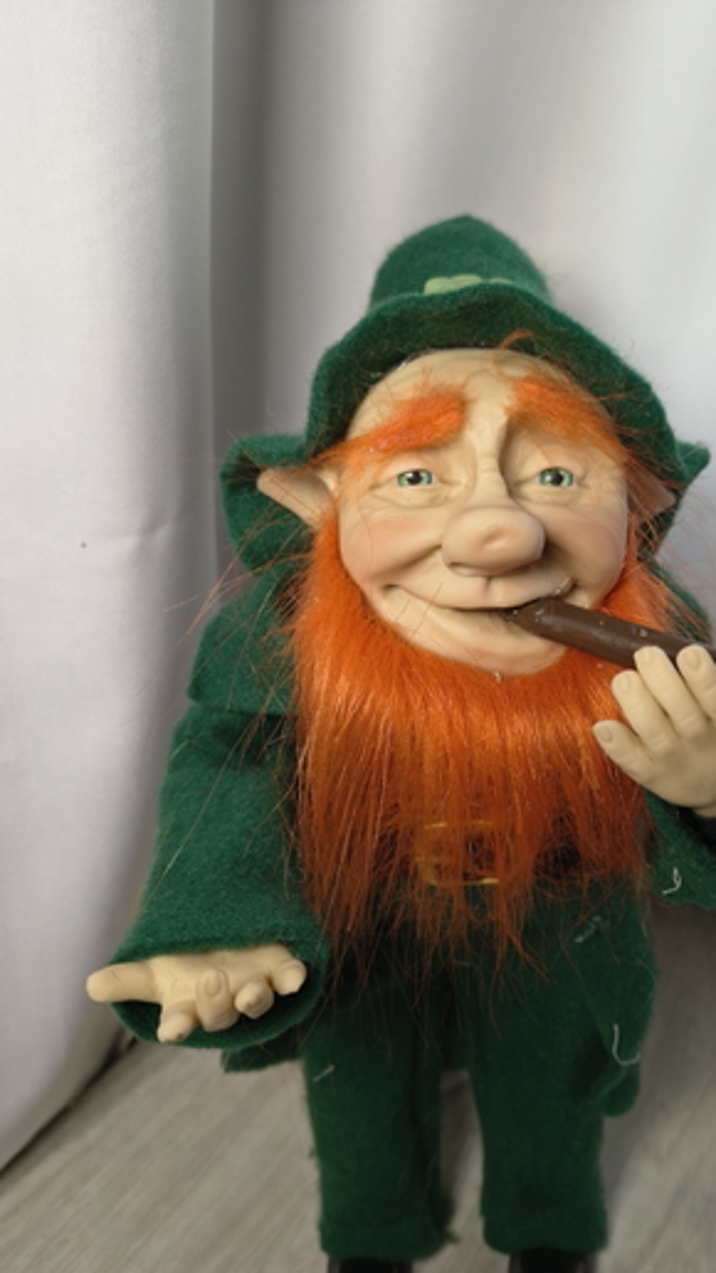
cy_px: 655
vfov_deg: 69.9
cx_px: 462
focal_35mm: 27
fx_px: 912
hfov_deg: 42.4
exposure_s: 1/100
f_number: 1.8
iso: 141
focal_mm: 5.56
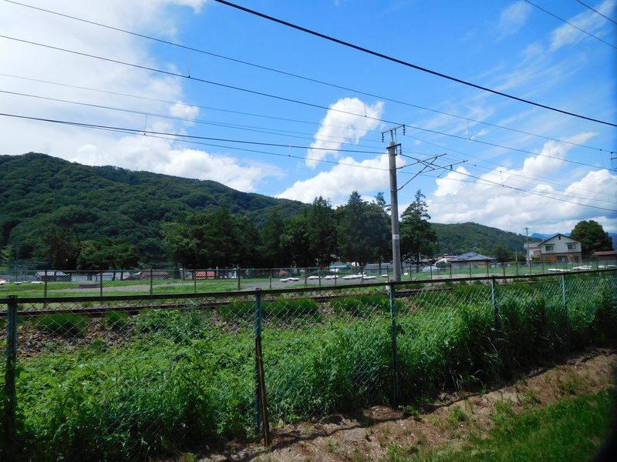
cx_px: 308
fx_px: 446
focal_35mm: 25
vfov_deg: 54.9
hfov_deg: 69.4
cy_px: 231
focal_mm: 4.5
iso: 125
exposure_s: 1/1500
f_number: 3.4
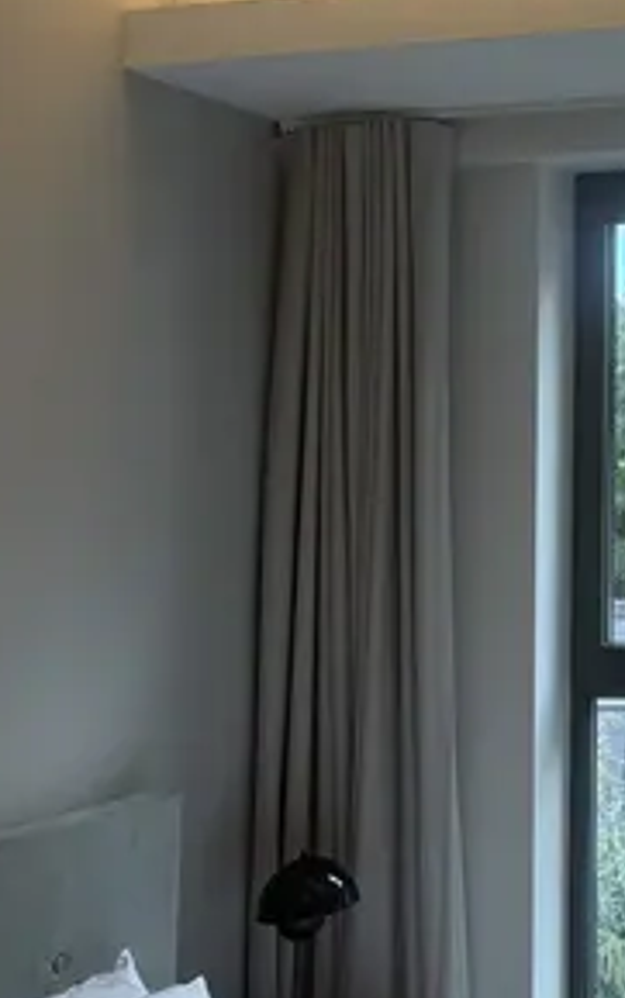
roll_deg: +0.9
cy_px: 238
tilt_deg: +8.2
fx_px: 1660
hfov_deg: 19.9
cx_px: 763
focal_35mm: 61
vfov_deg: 32.8
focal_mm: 5.96
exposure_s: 1/197
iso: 50
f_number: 1.6
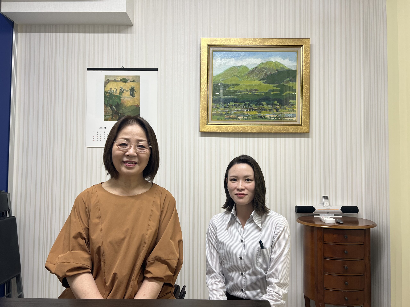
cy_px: 154
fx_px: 308
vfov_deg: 53.1
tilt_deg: +2.3
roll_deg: -0.2
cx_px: 205
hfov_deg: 67.3
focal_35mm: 26
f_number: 1.5
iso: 100
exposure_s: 1/120
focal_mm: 5.7
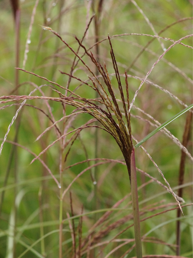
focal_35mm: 163
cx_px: 96
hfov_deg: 9.1
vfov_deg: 12.1
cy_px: 127
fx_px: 1212
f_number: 6.3
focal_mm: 100
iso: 2000
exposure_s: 1/160
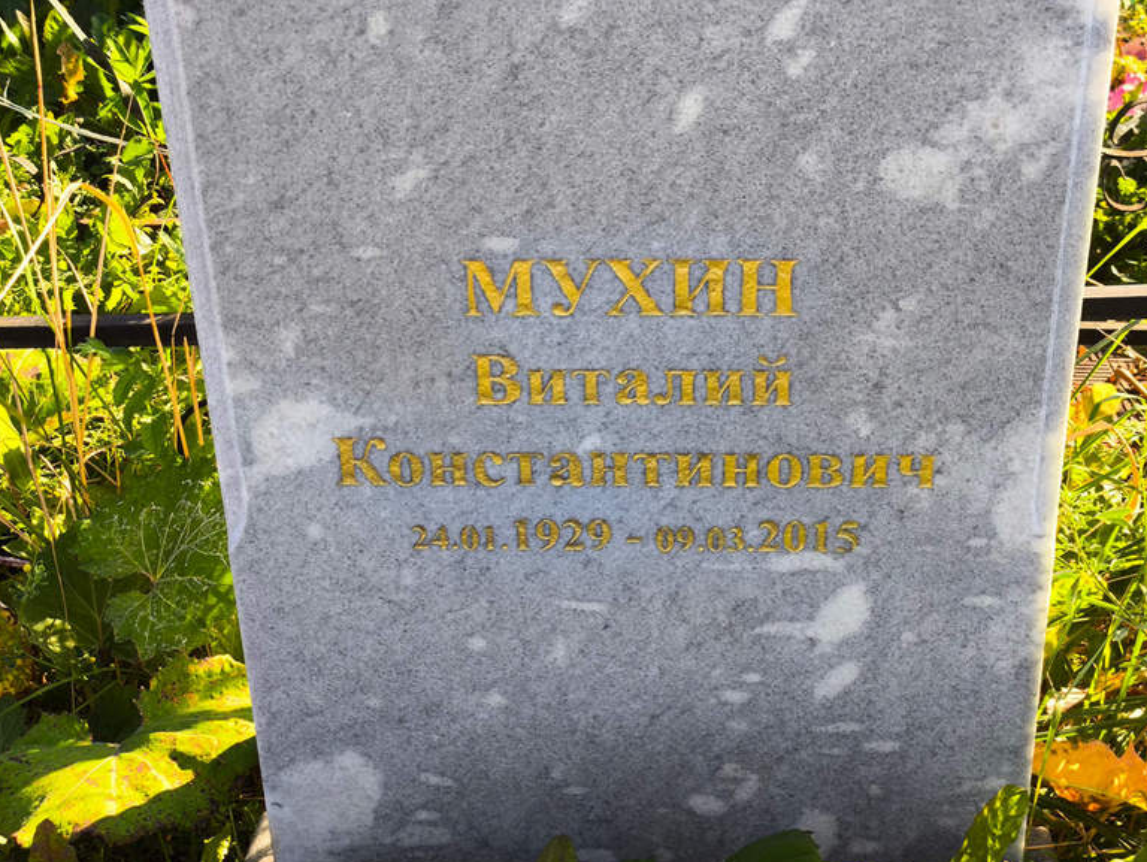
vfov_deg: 28.1
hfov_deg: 36.8
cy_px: 447
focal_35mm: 52
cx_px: 591
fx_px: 1724
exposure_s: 1/285
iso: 50
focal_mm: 4.71
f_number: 1.7
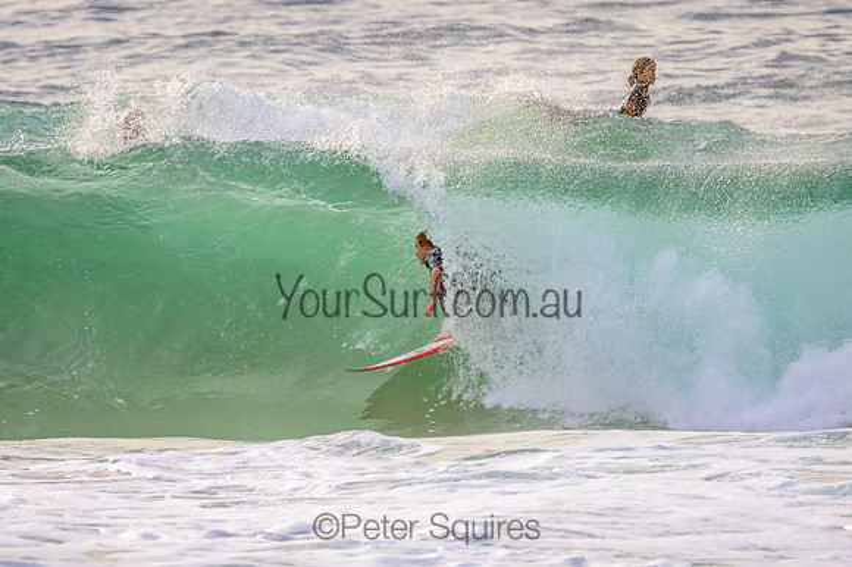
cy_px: 284
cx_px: 426
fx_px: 14191
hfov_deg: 3.4
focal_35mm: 600
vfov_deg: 2.3
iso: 560
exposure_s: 1/2500
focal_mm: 400
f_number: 5.6
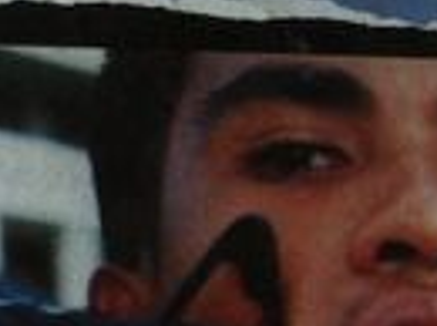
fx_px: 3402
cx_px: -961
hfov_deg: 6.6
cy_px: -294
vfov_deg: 5.4
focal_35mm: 270
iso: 125
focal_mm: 3.85
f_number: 2.8
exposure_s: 1/17
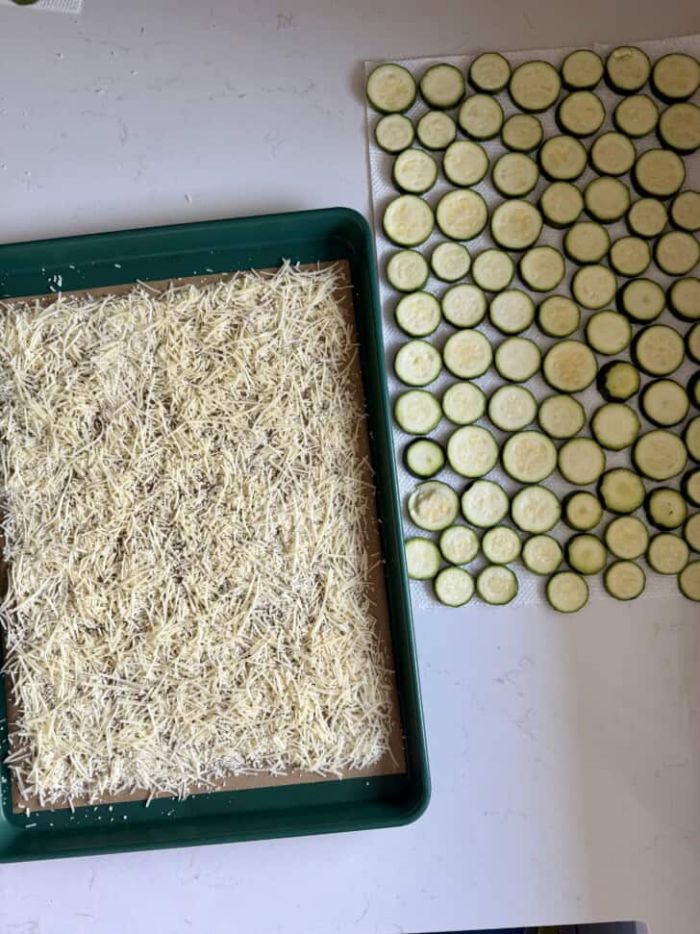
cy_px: 467
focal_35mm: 24
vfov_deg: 71.6
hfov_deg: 56.8
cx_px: 350
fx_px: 647
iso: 100
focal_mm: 6.8
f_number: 1.8
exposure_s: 1/121
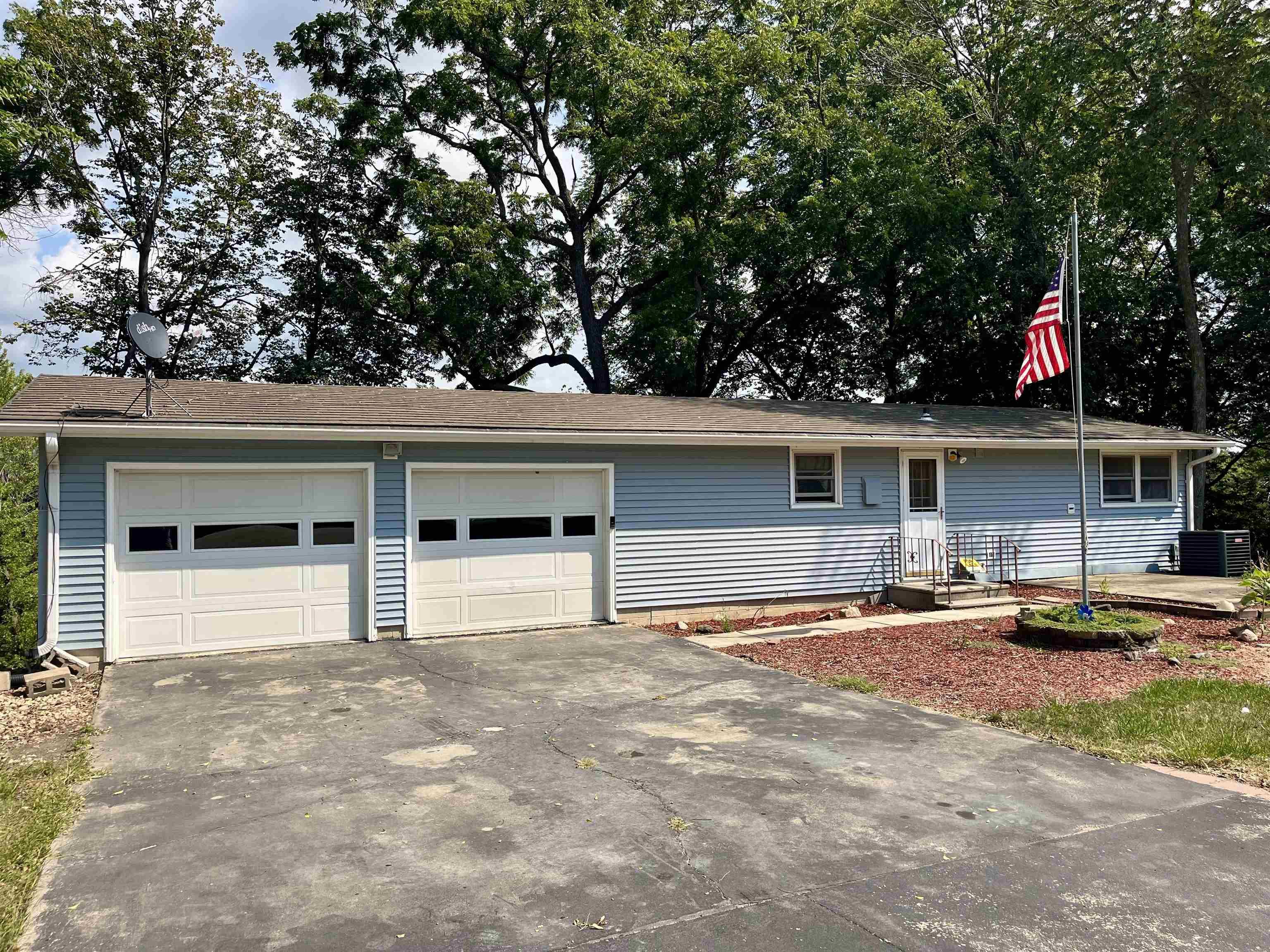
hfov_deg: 67.3
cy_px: 476
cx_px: 635
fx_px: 954
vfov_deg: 53.1
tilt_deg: +0.4
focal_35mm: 26
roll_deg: +0.9
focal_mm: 5.1
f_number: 1.6
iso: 50
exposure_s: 1/2967
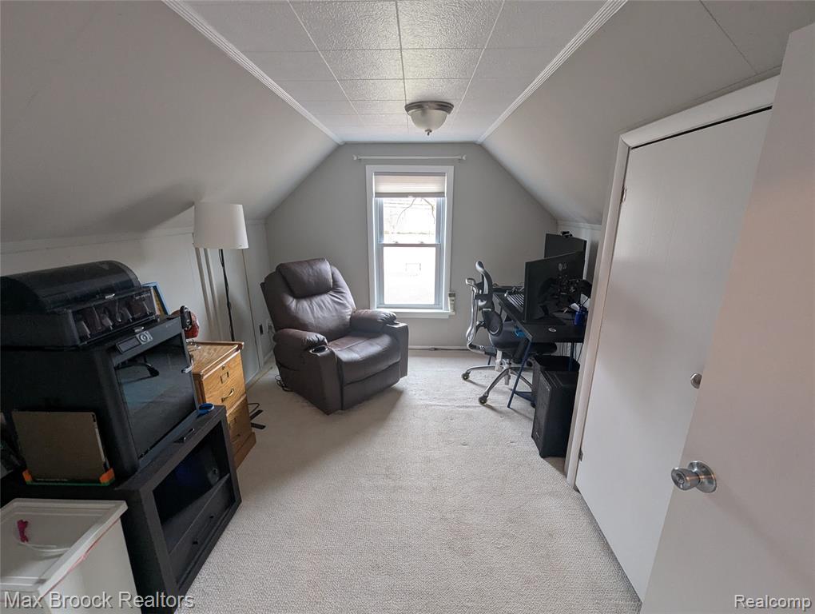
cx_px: 408
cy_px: 307
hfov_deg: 106.1
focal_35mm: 13
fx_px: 307
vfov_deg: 90.1
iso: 76
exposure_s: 1/20.7
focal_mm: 1.95
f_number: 2.2
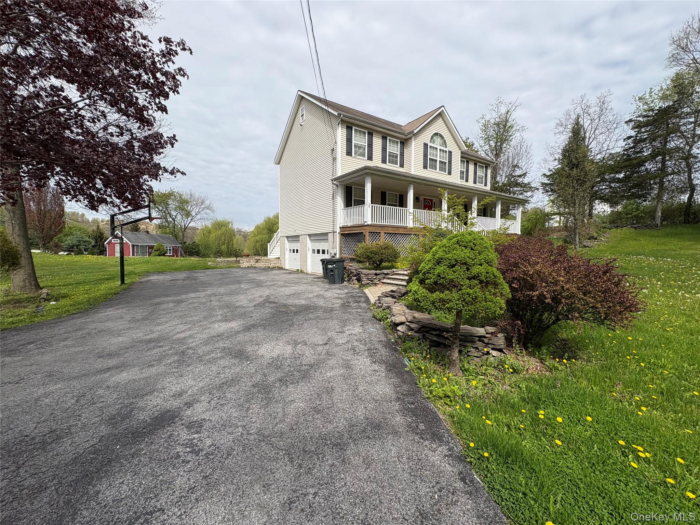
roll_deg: +0.1
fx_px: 283
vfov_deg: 85.7
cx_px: 350
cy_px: 262
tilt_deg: -3.1
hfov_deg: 102.1
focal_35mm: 14
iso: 40
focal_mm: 2.22
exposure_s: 1/1637
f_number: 2.2
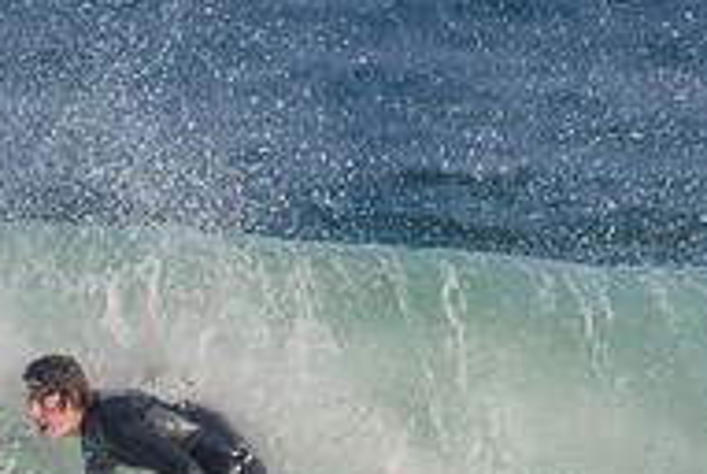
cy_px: 558
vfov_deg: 0.7
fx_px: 36506
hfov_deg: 1.1
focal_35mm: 1856
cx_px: 0
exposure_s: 1/2000
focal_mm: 500
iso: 180
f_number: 5.6
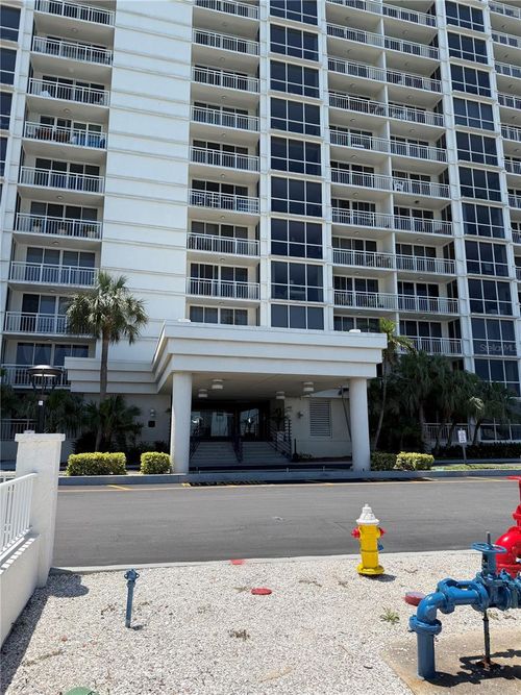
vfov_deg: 71.6
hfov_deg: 56.8
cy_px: 348
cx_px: 260
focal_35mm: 24
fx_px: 482
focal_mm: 6.76
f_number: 1.78
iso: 80
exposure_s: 1/3584
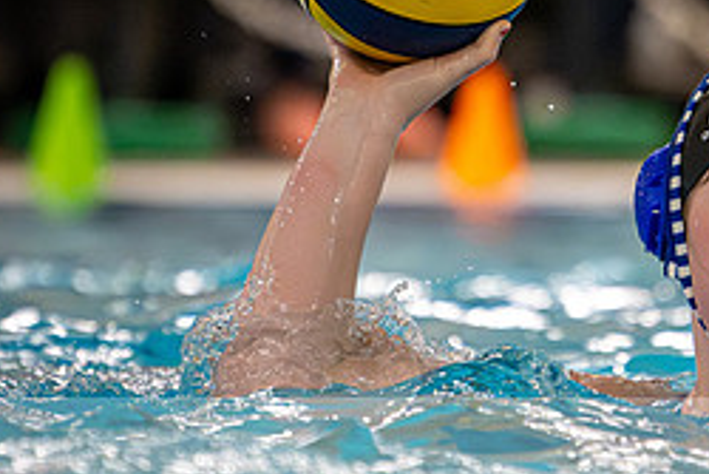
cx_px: 743
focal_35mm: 890
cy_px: 181
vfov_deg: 1.5
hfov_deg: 2.3
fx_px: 17537
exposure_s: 1/1000
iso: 12800
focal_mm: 280
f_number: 4
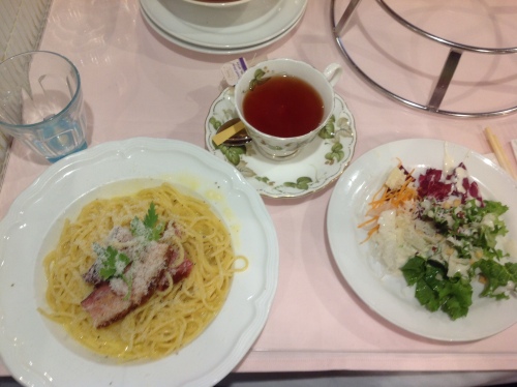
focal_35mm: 35
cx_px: 258
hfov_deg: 52.7
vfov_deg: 40.6
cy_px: 194
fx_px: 522
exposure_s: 1/15
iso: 64
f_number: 2.4
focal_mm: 4.28
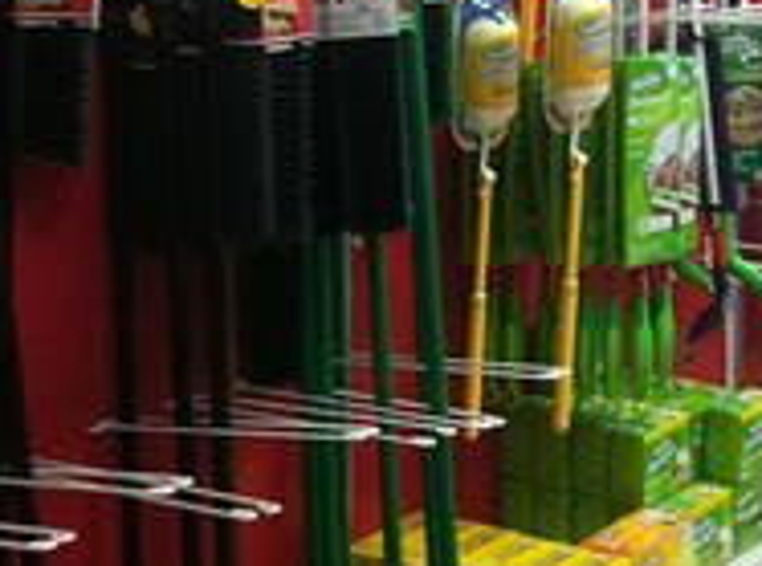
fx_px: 1931
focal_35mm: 88
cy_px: -65
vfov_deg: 16.2
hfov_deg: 22.1
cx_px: 589
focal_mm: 3.85
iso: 100
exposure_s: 1/15
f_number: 2.8
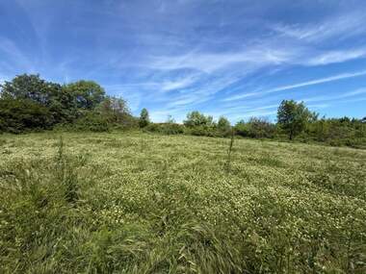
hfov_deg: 102.1
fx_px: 148
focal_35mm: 14
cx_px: 183
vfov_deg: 85.7
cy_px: 137
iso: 20
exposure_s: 1/830
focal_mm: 2.22
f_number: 2.2
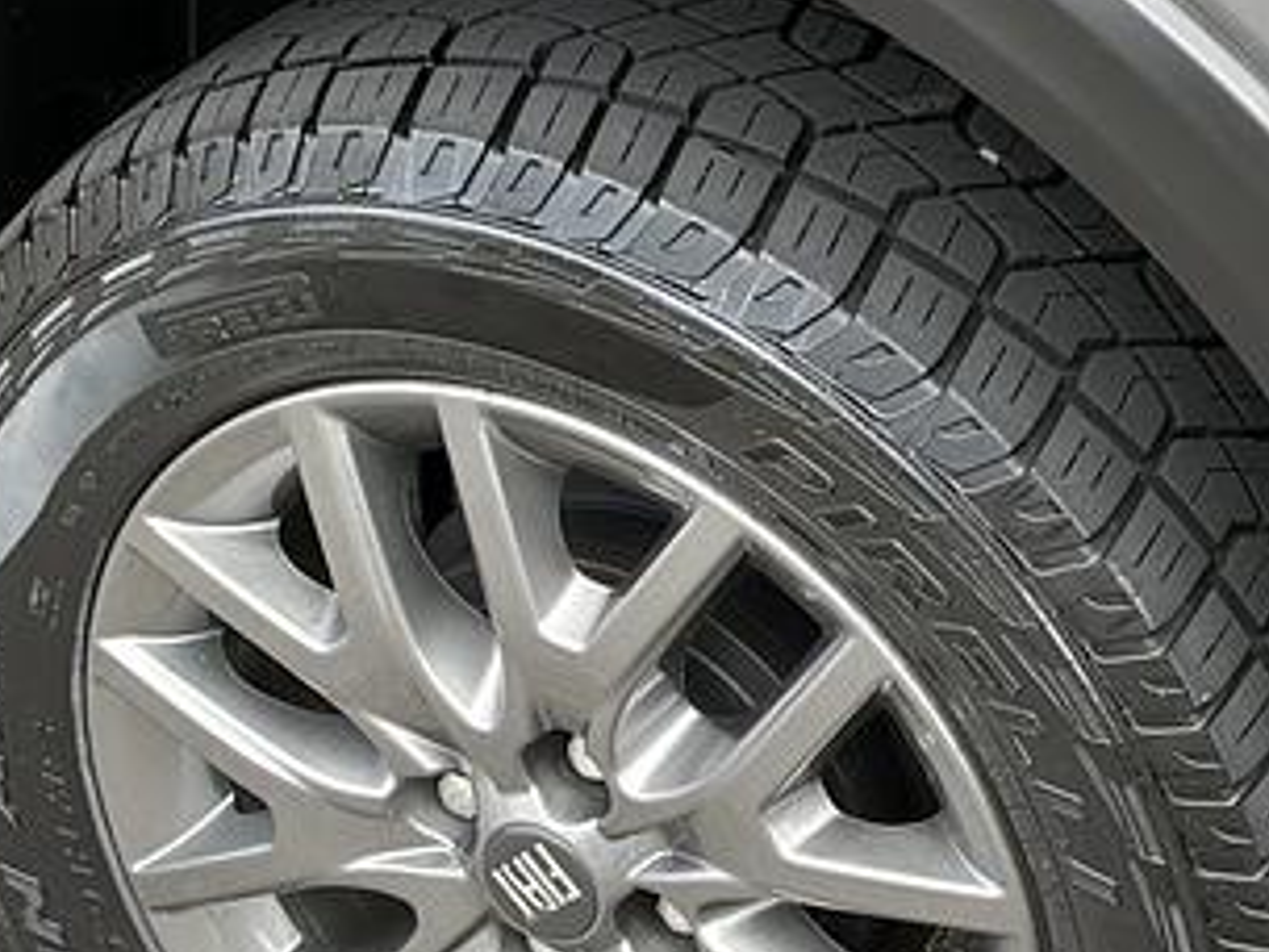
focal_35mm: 137
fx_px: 5022
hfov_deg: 14.4
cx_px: 739
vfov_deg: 10.8
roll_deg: +9.4
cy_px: 760
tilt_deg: -32.3
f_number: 1.6
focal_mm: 5.96
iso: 32
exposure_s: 1/397
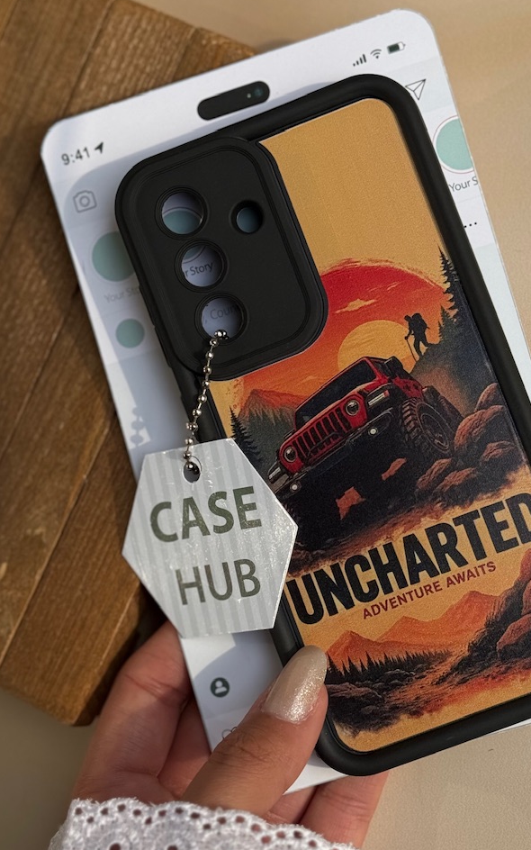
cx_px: 359
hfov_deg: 18.8
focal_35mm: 69
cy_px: 455
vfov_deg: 29.8
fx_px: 1598
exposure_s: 1/3096
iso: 80
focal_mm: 6.76
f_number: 1.78
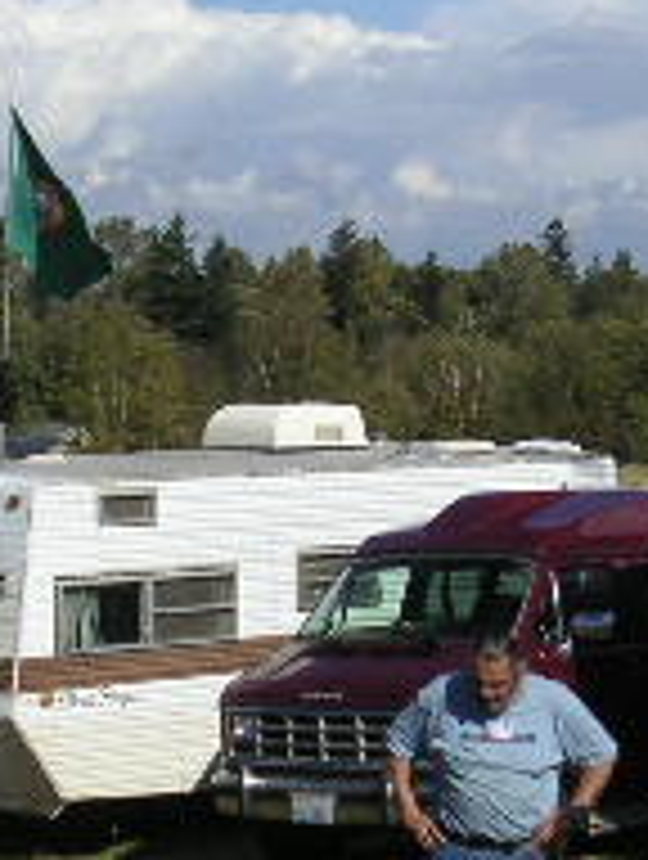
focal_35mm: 127
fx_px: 3159
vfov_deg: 15.5
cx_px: 387
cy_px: 500
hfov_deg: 11.7
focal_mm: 6
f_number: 6.7
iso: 50
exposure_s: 1/350
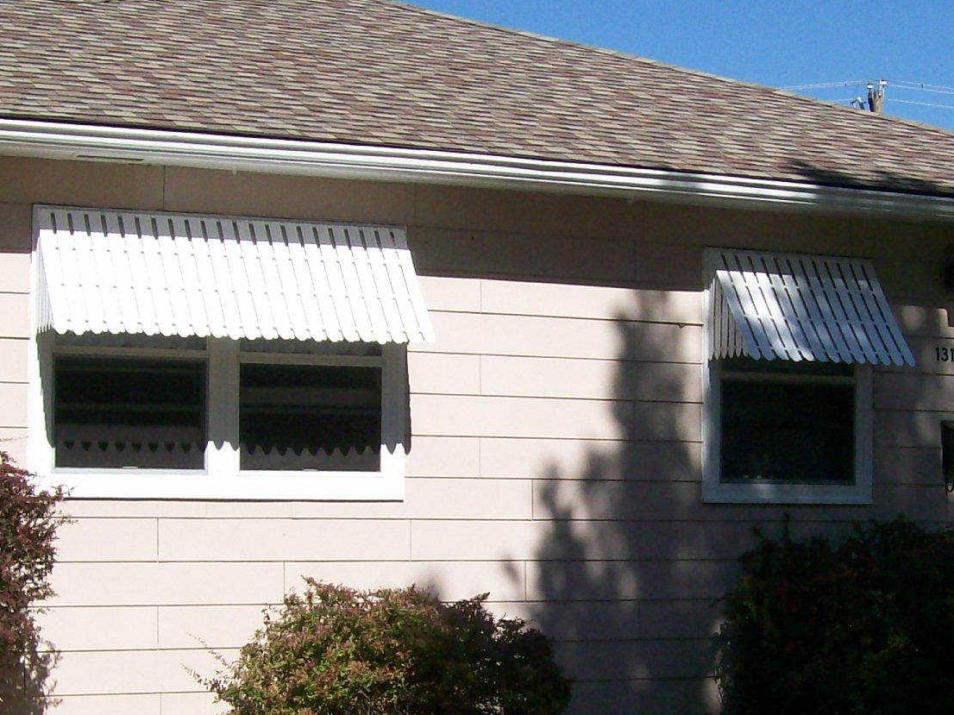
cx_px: 544
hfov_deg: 26.0
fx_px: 2067
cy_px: 562
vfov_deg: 19.4
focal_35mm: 75
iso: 80
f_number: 4.8
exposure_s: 1/672
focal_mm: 6
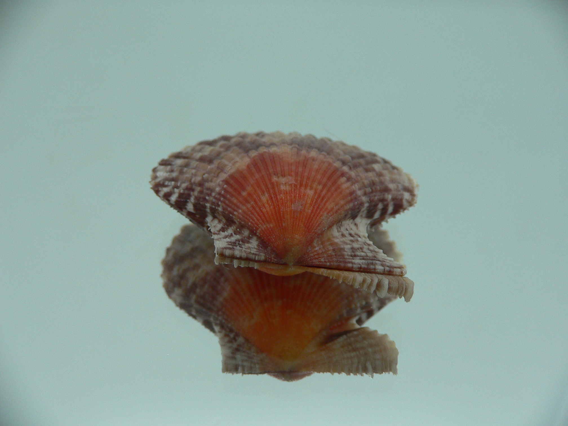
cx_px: 284
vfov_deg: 40.7
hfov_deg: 52.6
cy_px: 213
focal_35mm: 35
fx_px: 574
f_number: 2.8
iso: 80
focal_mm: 4.6
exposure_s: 1/60
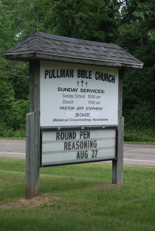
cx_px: 78
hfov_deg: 15.7
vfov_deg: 23.4
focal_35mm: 87
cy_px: 116
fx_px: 560
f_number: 5.3
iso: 200
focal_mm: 58
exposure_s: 1/400
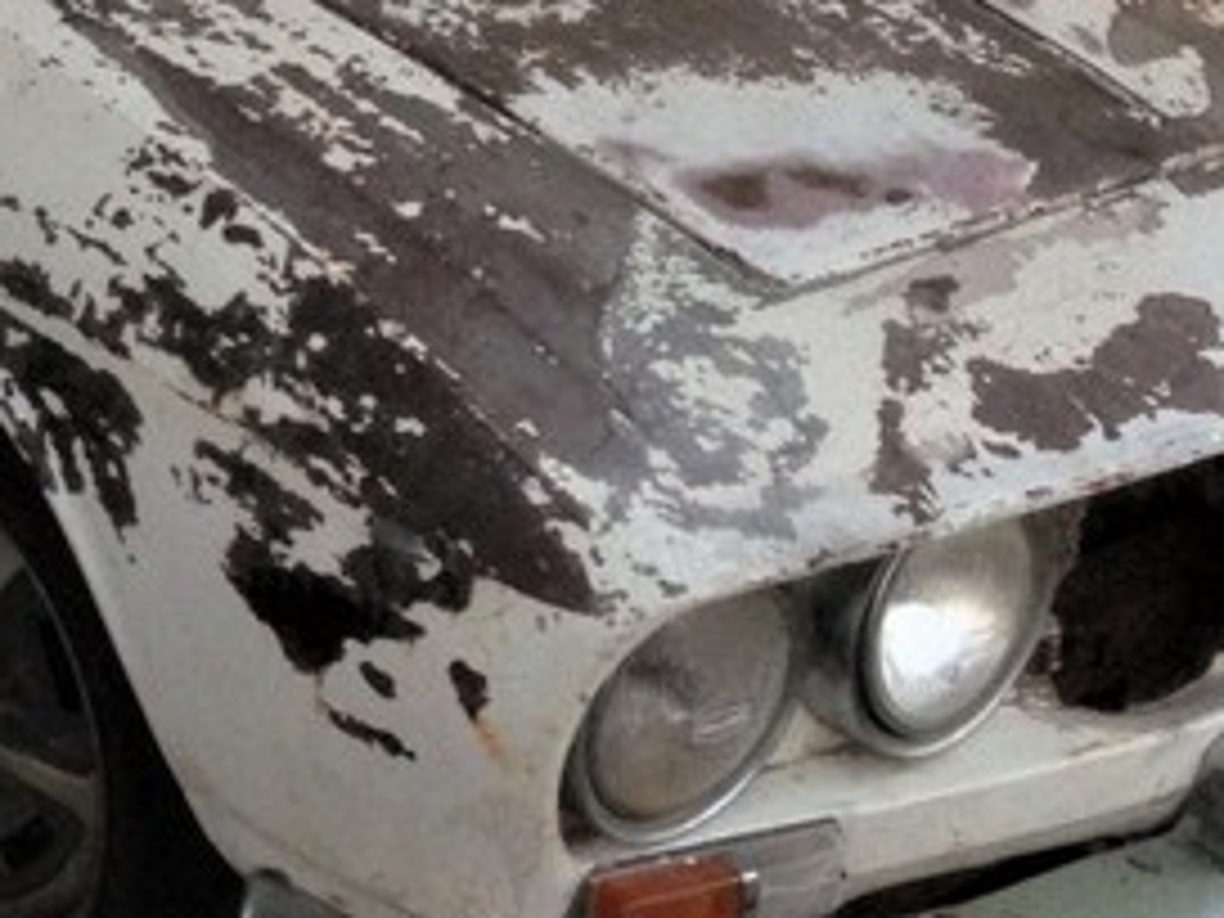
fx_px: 3430
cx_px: 198
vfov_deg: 14.6
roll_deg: -2.8
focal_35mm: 97
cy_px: -256
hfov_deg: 20.0
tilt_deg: -15.9
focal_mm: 4.12
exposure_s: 1/20
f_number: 2.4
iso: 200
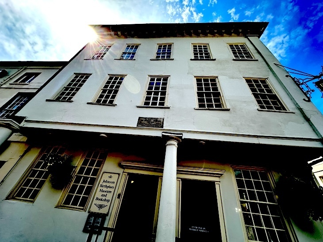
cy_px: 121
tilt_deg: +37.2
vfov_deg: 85.7
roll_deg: -7.5
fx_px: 131
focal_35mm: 14
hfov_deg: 102.0
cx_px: 162
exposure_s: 1/1072
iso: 40
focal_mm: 2.22
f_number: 2.2
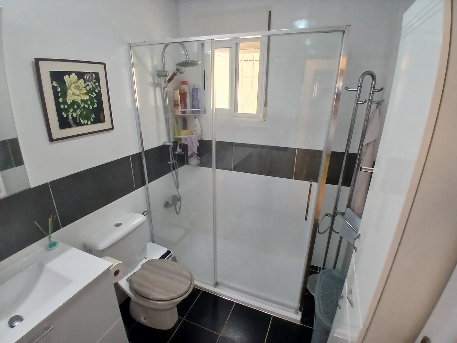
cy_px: 172
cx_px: 228
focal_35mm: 17
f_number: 2.2
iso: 125
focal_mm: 1.4
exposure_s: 1/33.3
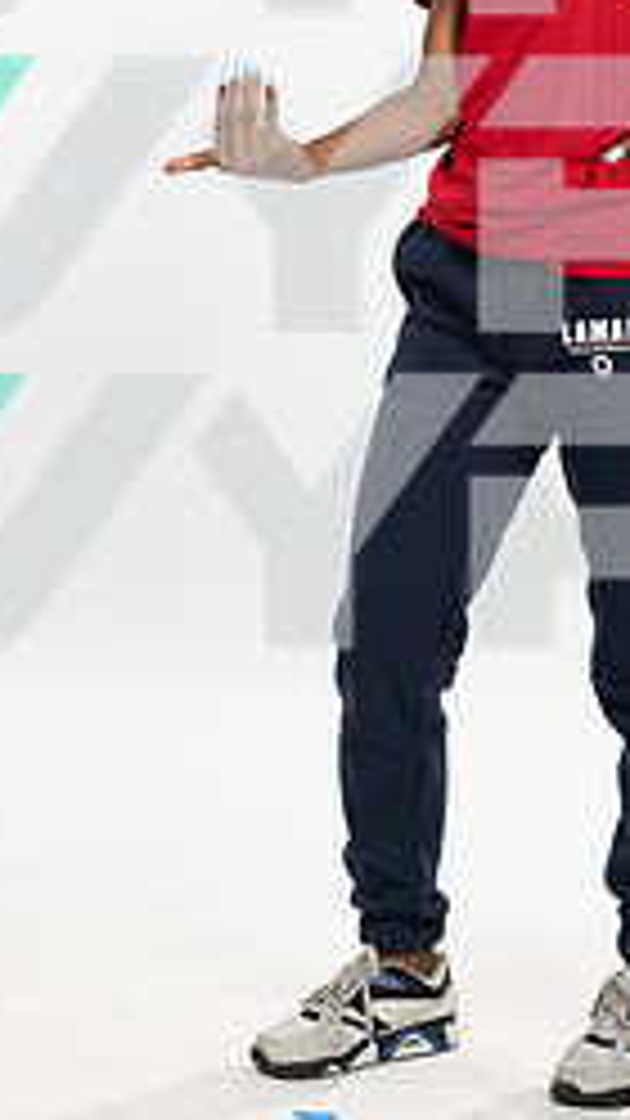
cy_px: 198
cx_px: 428
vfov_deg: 19.2
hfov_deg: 11.0
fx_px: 3268
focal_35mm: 110
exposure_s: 1/250
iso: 200
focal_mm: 58
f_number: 5.6
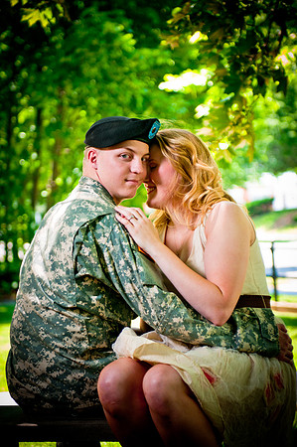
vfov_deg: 19.5
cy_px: 224
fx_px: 1302
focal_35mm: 105
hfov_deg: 13.0
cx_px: 148
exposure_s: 1/160
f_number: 2.8
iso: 200
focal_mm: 70
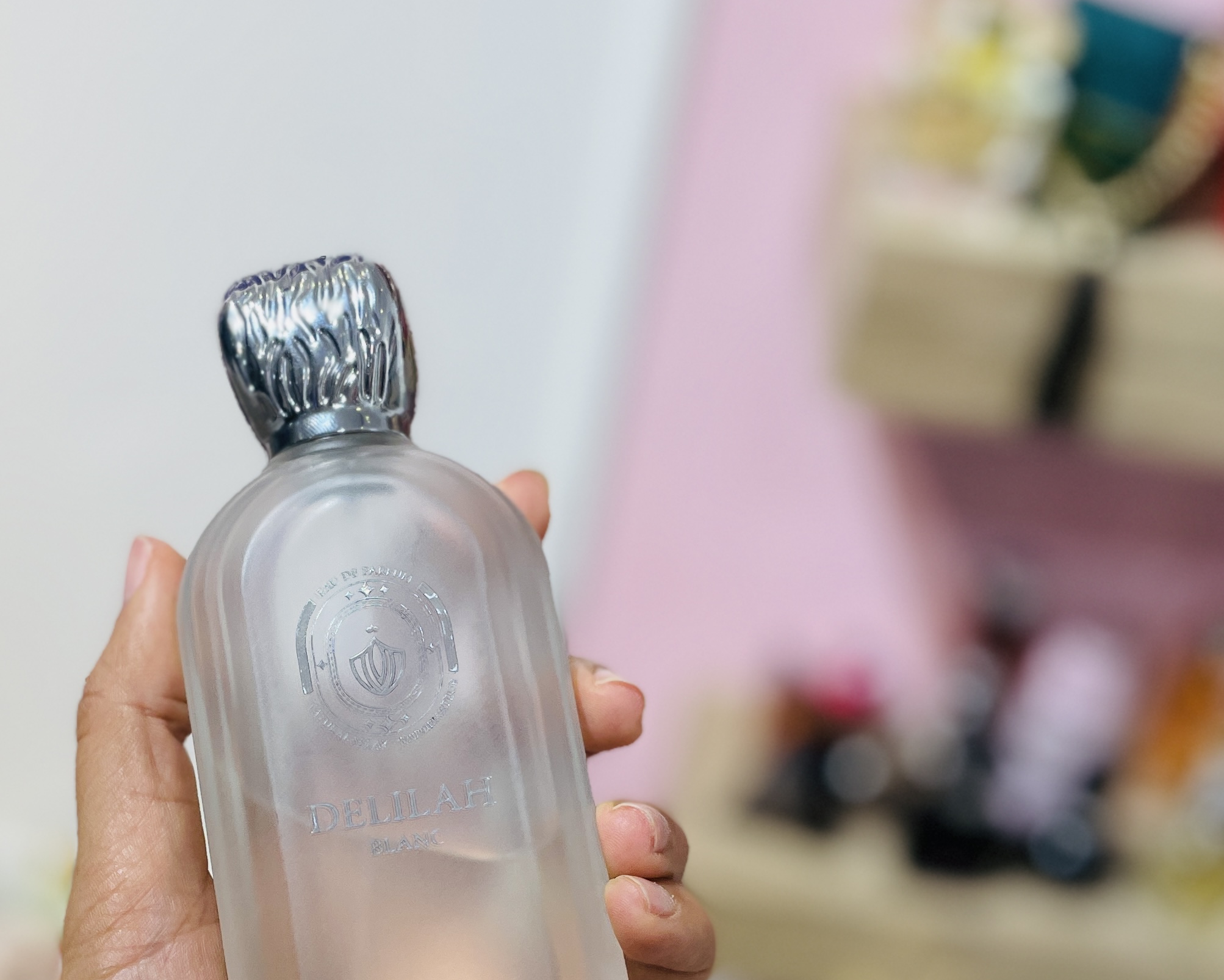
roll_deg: -9.1
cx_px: 434
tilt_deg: -38.1
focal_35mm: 51
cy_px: 797
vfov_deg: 29.0
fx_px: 1848
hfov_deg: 36.4
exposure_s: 1/304
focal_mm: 4.2
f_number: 1.6
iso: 40
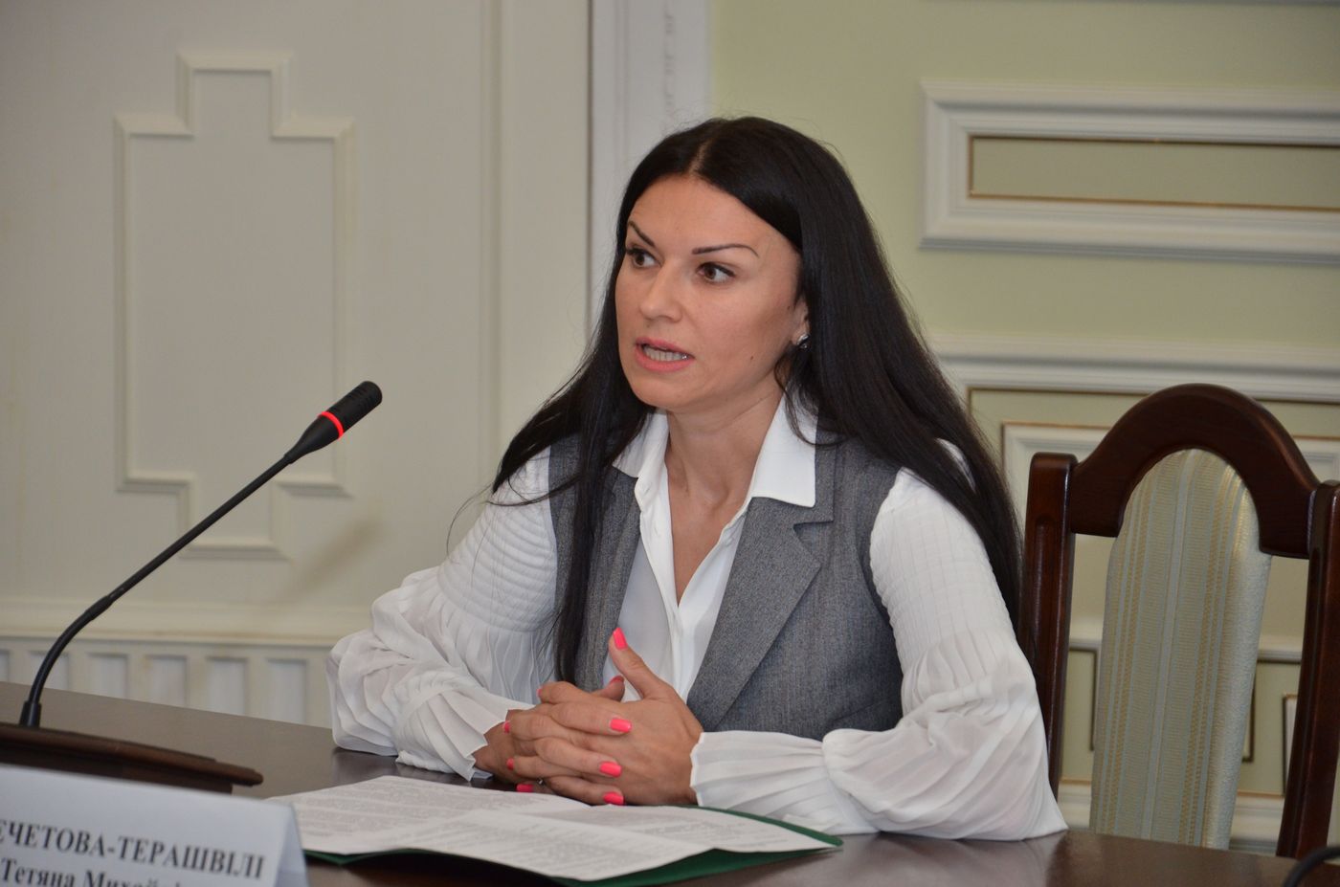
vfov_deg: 8.7
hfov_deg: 13.1
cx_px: 670
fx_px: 5850
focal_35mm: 158
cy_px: 444
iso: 800
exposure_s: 1/250
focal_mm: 105
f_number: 5.6
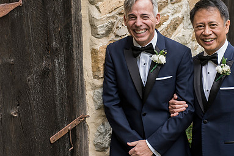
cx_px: 143
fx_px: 650
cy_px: 57
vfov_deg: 13.7
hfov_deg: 20.4
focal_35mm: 100
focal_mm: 66
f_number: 3.2
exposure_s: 1/800
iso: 400
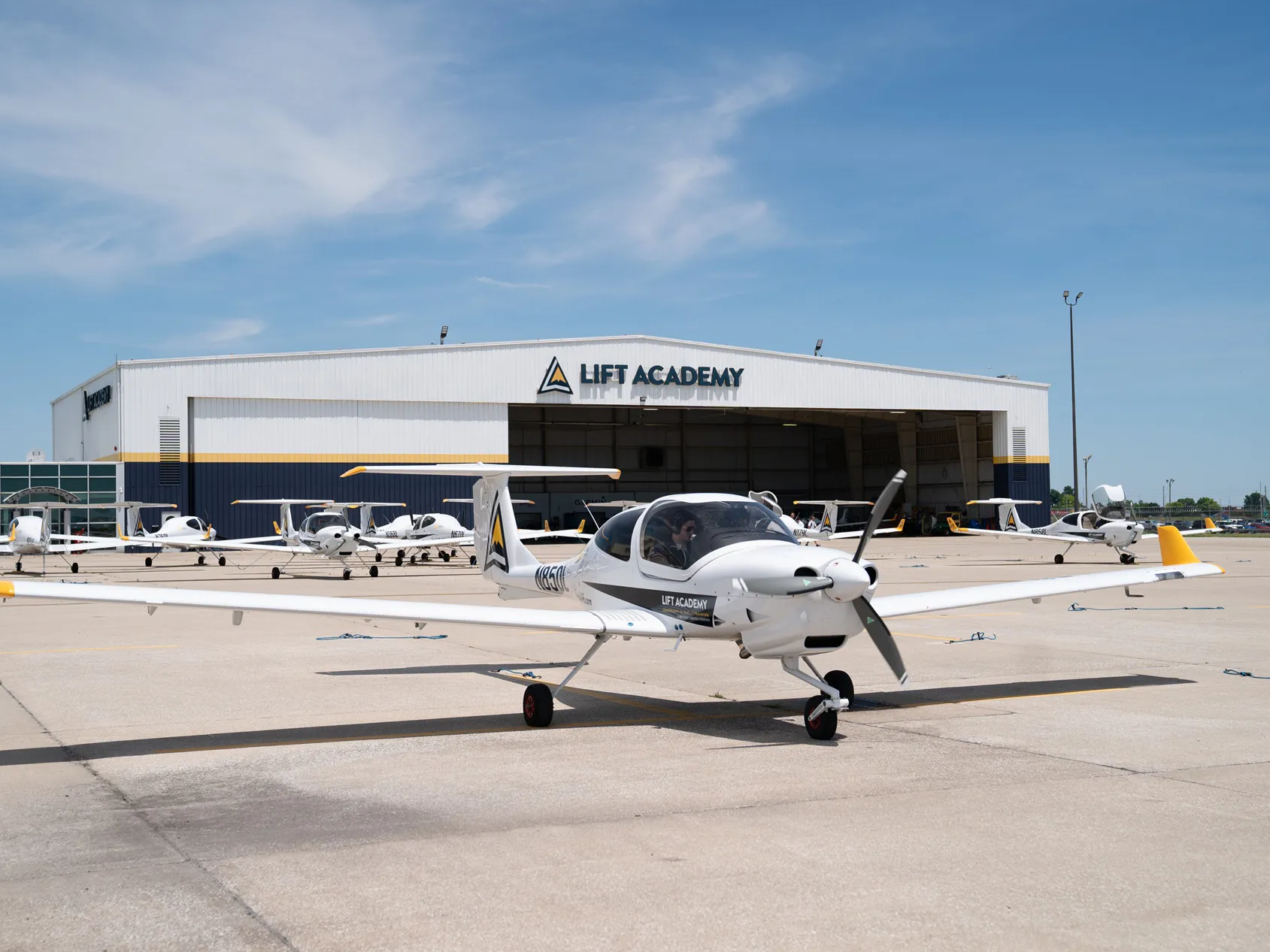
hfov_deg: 40.4
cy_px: 473
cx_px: 626
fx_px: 1724
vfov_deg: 30.9
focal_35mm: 47
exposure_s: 1/2500
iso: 64
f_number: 3.5
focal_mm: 43
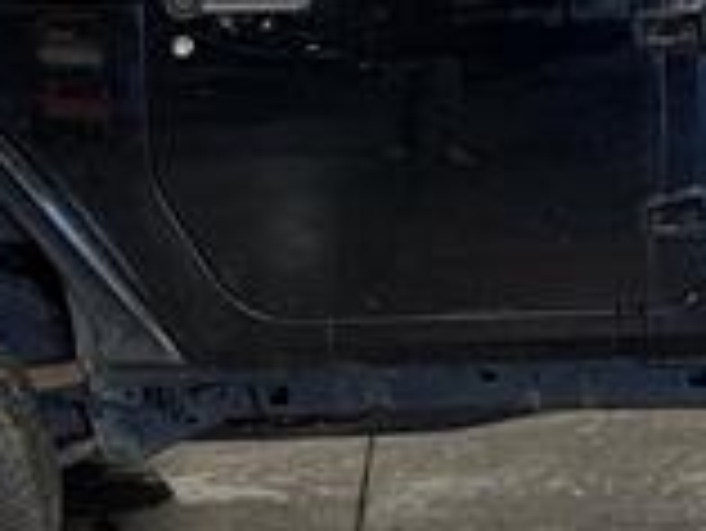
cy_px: 63
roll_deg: +1.9
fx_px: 2164
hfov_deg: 18.4
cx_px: 504
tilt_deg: -7.8
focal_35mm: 106
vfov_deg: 13.9
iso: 125
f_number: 1.8
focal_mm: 4.25
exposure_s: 1/60
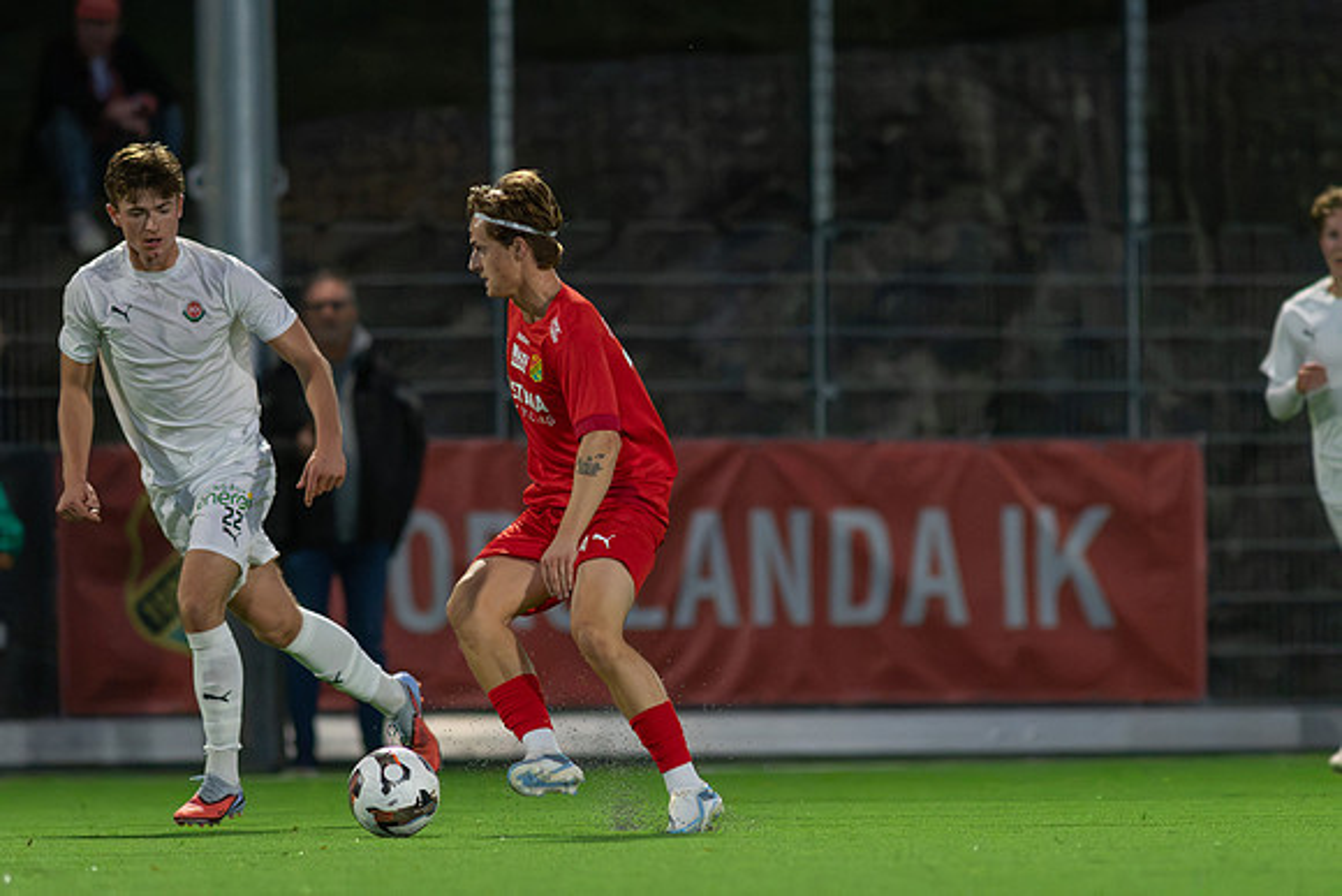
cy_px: 448
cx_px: 671
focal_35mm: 600
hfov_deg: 3.4
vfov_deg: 2.3
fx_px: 22371
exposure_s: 1/800
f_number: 3.2
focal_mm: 300
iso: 8000
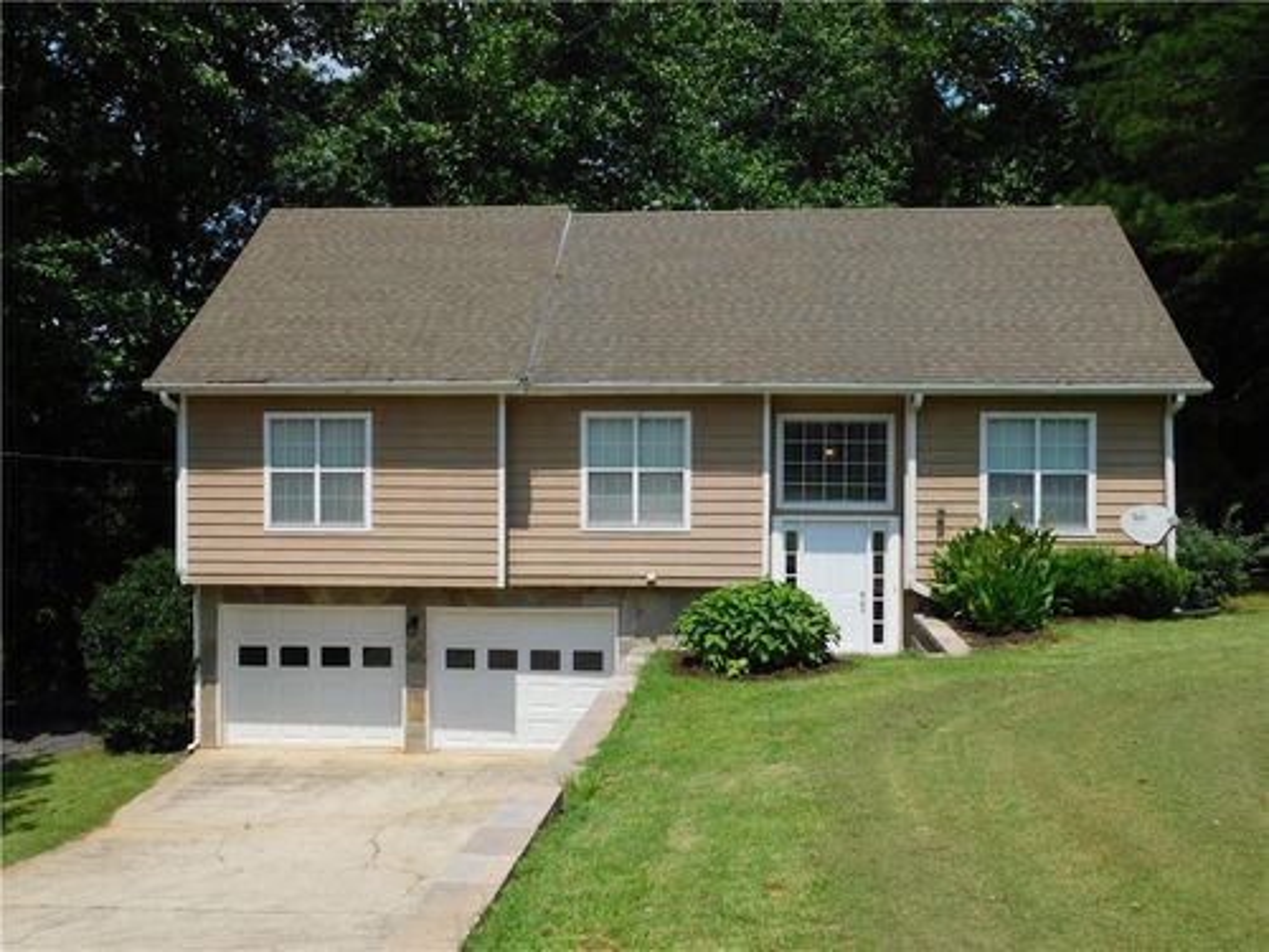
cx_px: 634
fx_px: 1320
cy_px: 476
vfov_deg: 39.7
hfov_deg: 51.4
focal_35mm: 36
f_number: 3.5
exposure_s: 1/1500
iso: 125
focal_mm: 6.3
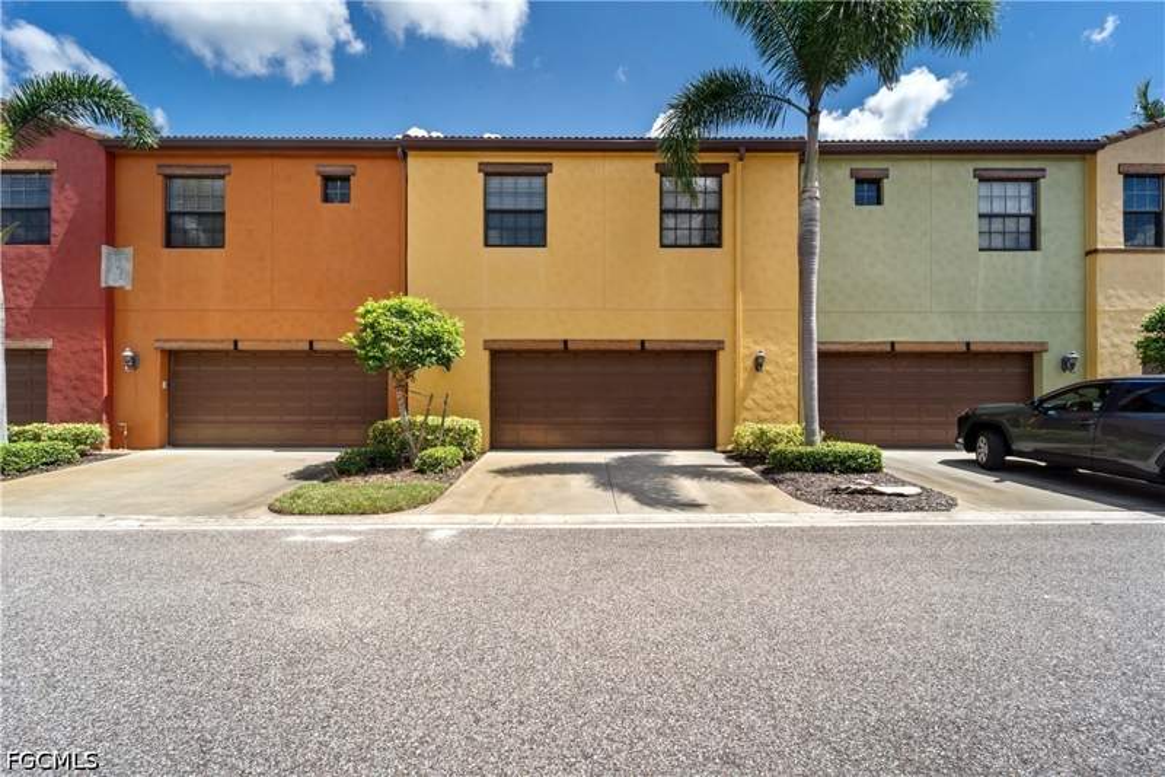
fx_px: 453
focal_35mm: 14
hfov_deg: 104.3
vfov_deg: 81.2
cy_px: 388
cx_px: 582
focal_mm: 14
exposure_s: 1/60
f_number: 13
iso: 250
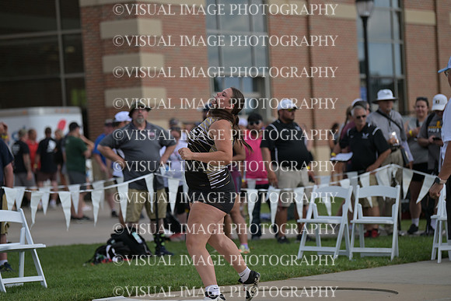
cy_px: 150
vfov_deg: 9.2
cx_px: 226
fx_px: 1880
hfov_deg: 13.7
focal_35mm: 150
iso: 160
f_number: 3.2
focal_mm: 150
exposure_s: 1/2500
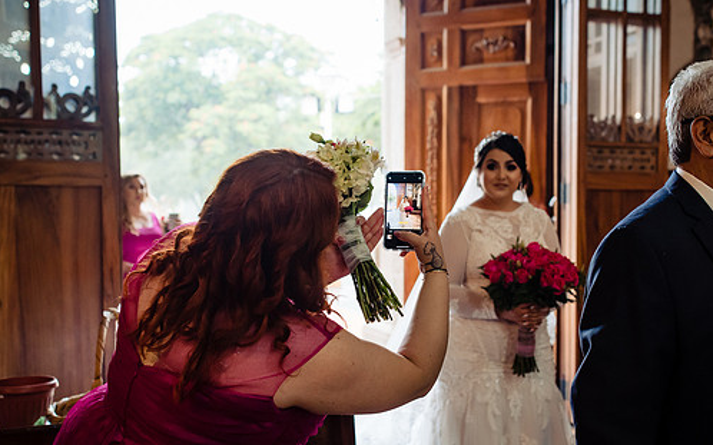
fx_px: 874
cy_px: 253
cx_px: 401
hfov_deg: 44.3
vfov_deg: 28.5
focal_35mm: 45
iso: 1250
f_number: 3.2
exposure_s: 1/160
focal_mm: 35
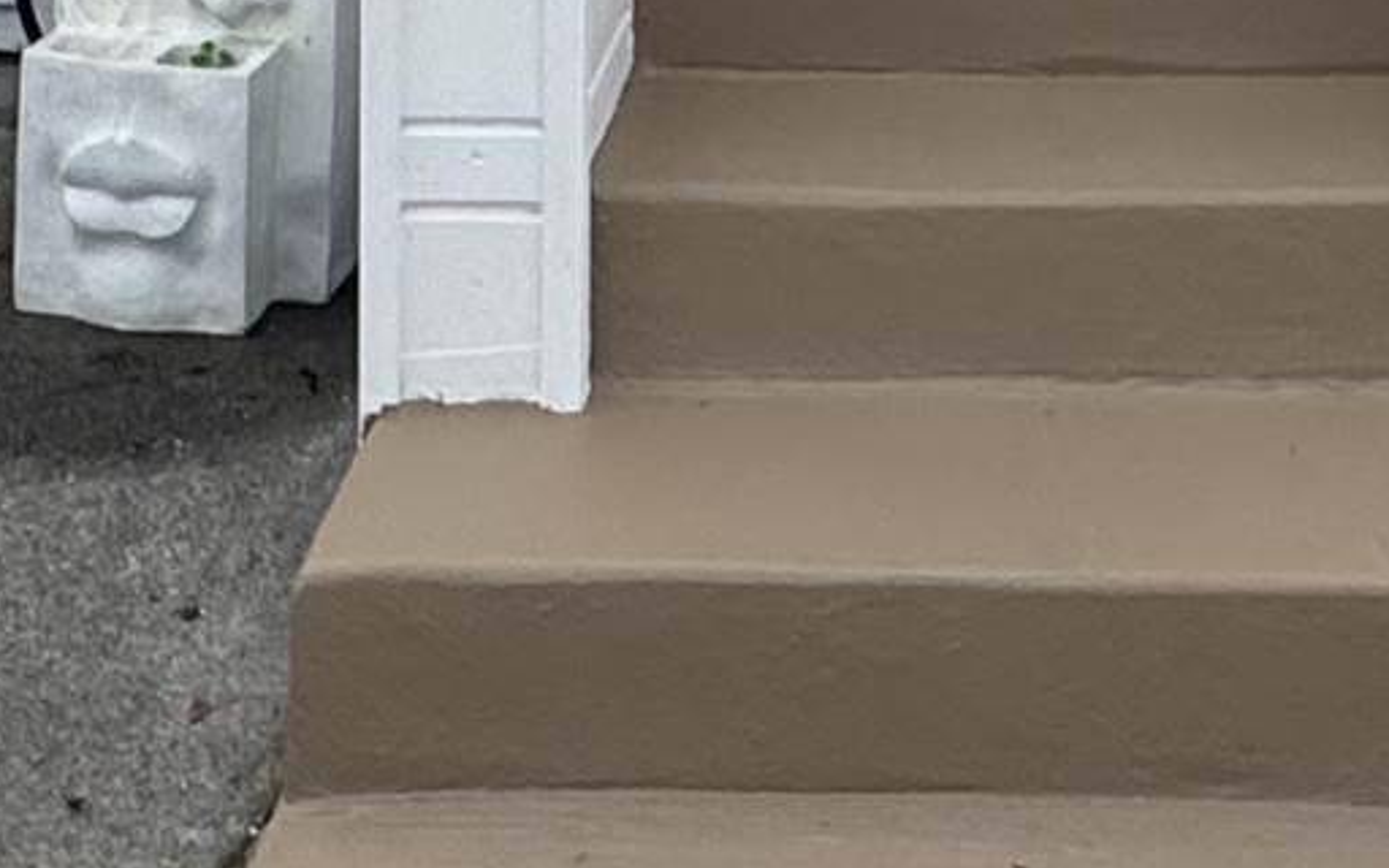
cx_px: 1069
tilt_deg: +3.5
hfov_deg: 23.0
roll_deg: -0.9
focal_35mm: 89
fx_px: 3369
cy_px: -1275
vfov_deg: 11.7
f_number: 2.2
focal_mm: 2.22
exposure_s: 1/1976
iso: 50
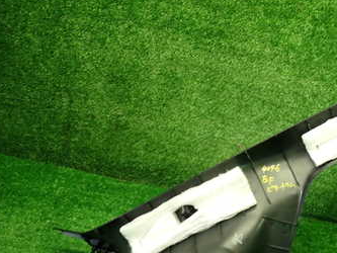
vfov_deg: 31.6
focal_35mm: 45
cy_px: 189
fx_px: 438
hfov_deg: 39.5
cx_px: 292
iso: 200
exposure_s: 1/50
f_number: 2
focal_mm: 4.5
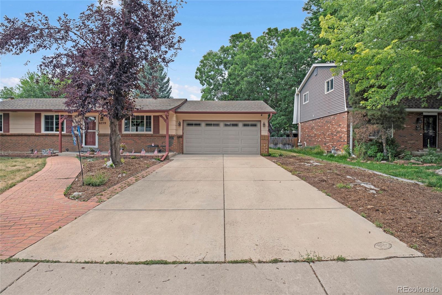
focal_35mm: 17
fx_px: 209
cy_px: 148
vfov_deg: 70.5
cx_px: 221
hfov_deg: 93.3
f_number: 9
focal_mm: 17
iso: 400
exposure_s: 1/125
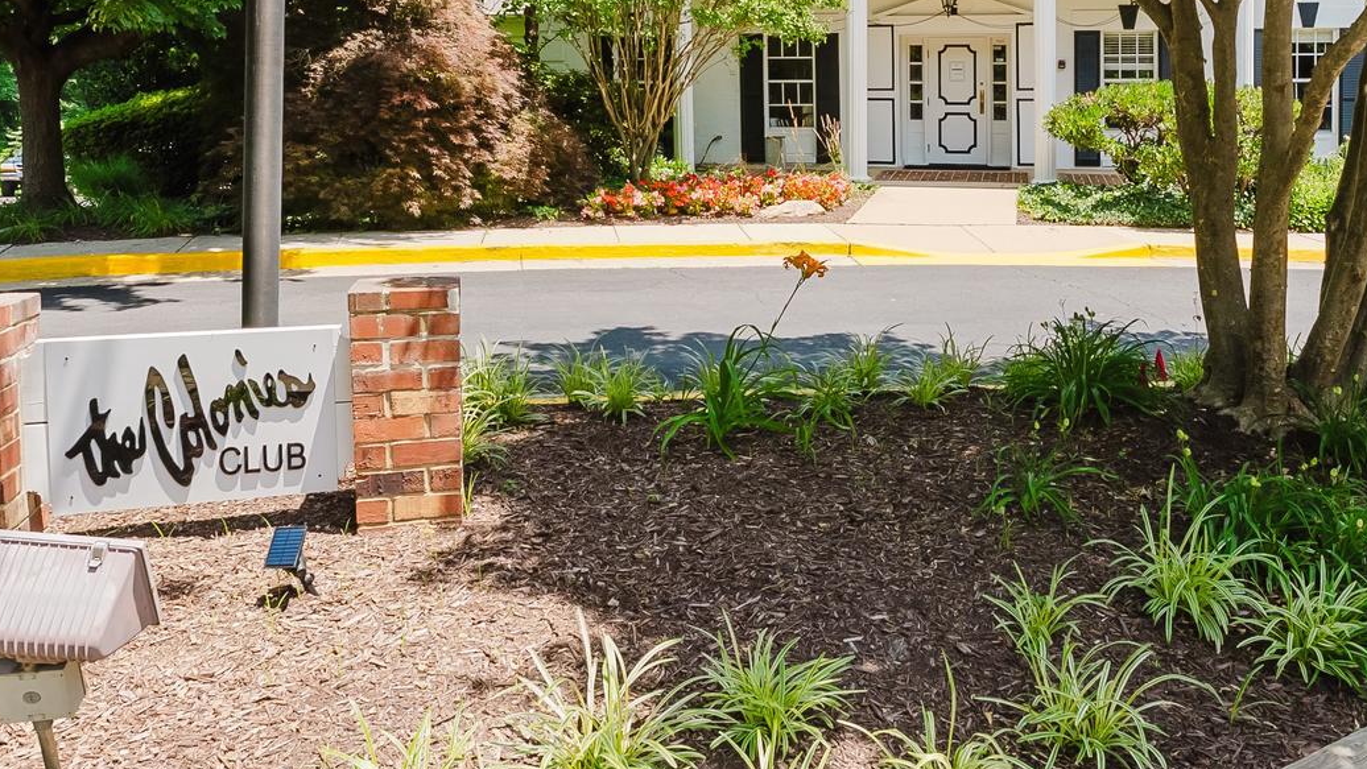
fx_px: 1051
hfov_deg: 65.4
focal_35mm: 29
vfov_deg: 38.4
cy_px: 135
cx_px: 823
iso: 1000
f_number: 9
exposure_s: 1/200
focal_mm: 14
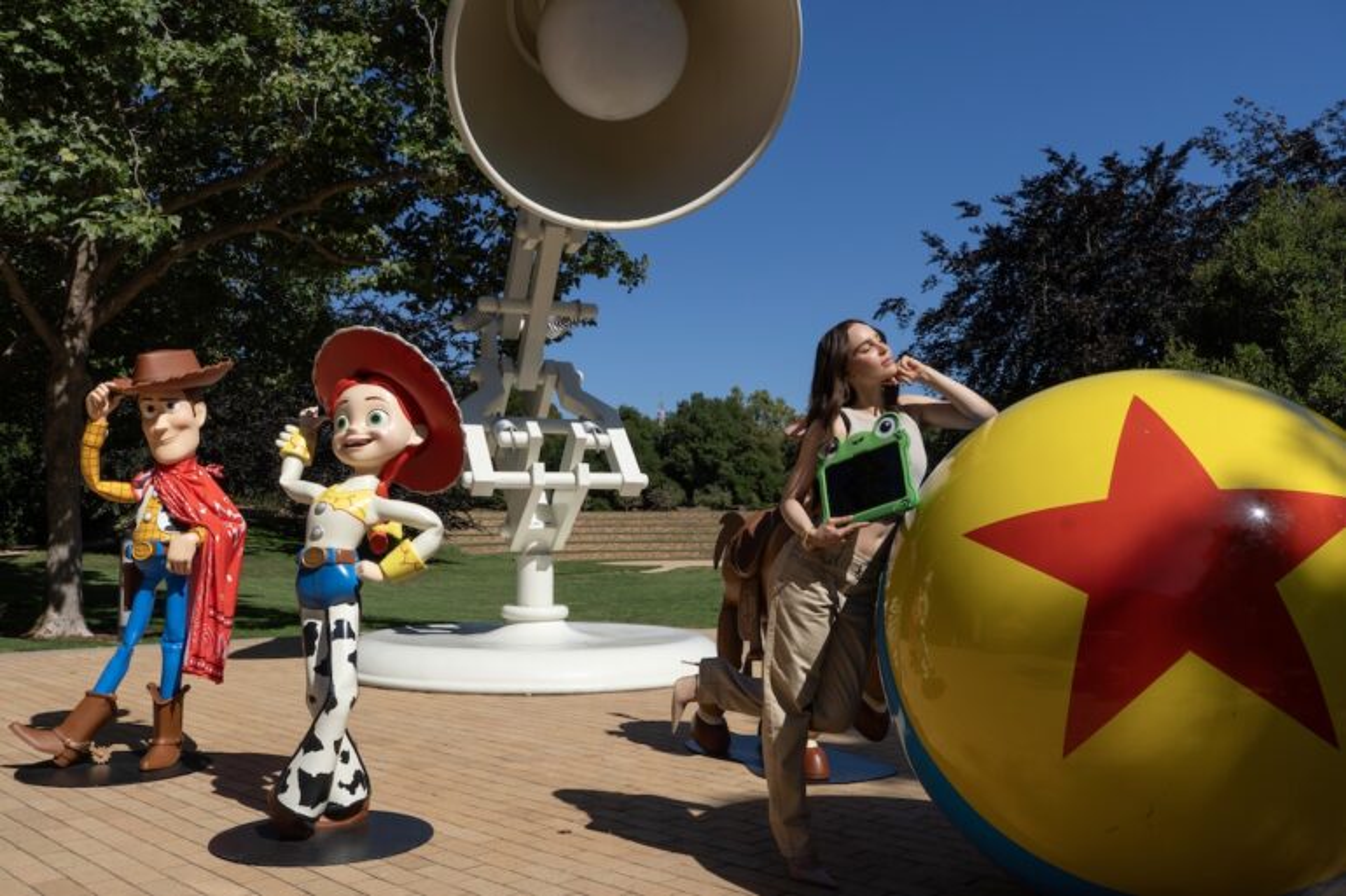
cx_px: 673
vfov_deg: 43.6
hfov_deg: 61.9
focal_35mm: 30
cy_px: 448
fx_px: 1121
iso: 100
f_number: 13
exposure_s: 1/400
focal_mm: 20
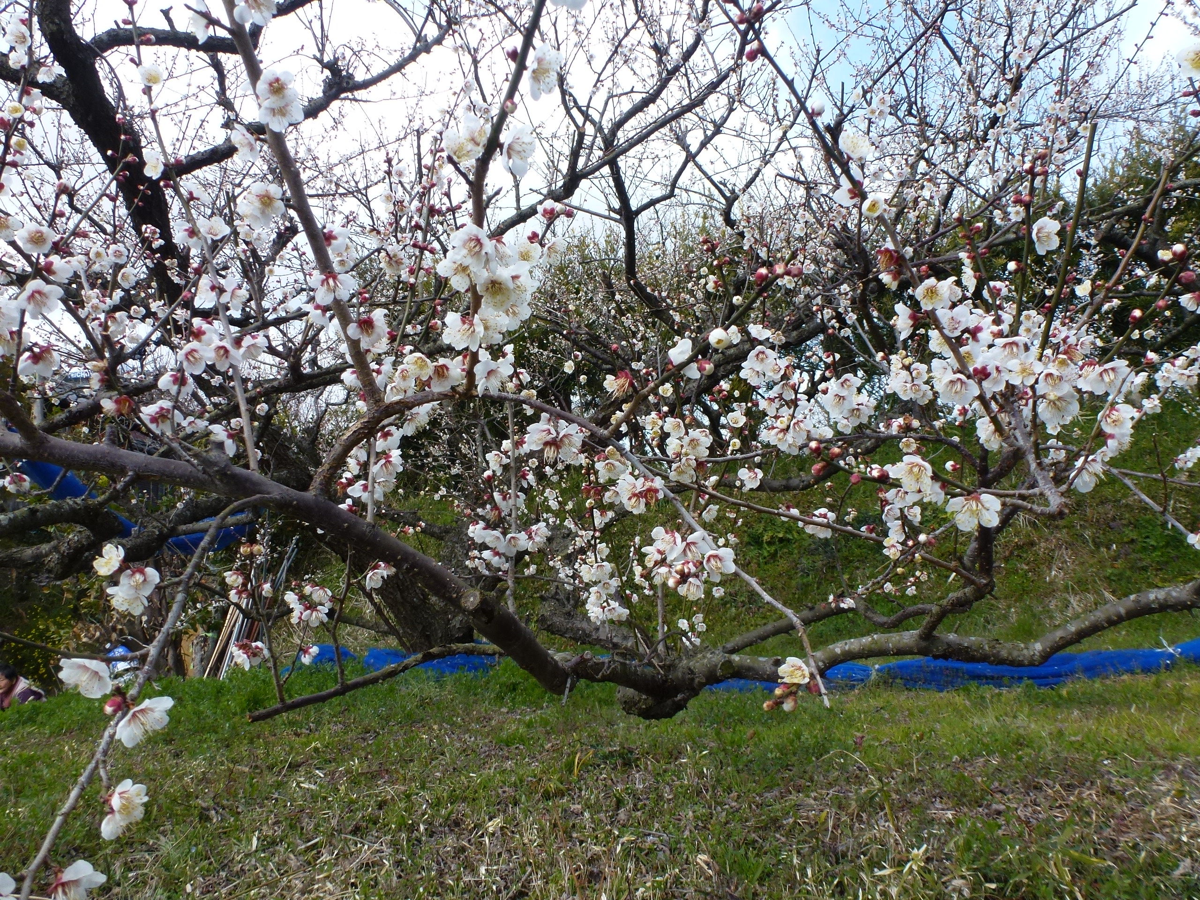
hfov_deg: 71.6
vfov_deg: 56.8
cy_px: 450
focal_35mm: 24
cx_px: 600
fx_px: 832
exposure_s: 1/250
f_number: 4
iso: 100
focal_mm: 4.3
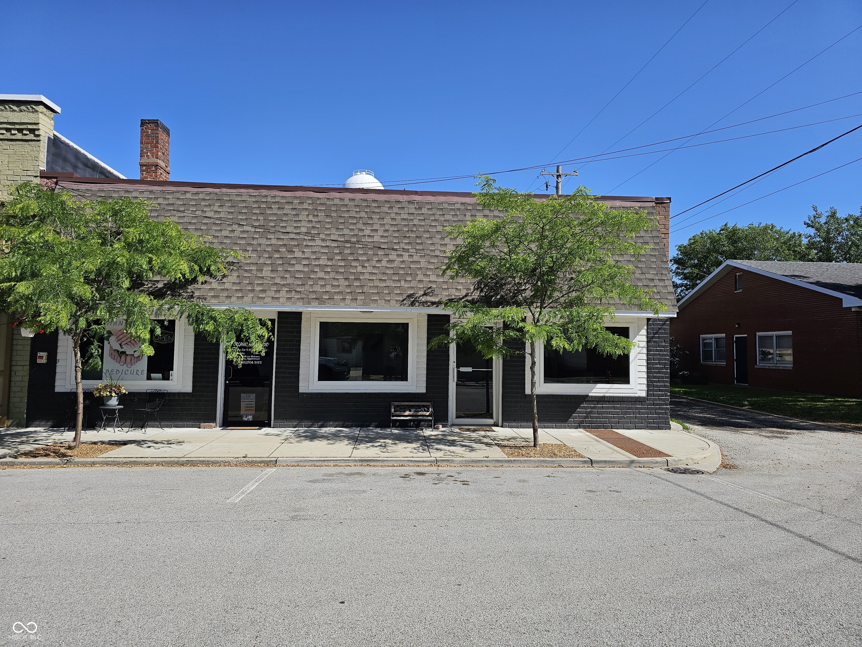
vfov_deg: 58.9
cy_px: 324
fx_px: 573
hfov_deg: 73.9
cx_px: 431
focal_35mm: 23
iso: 25
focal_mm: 6.3
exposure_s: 1/2000
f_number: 1.7
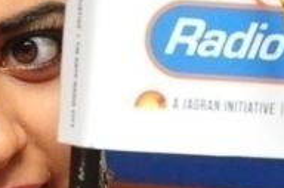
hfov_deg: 4.9
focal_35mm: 422
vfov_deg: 3.2
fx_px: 3322
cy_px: 275
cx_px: 86
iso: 1600
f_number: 7.1
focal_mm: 45
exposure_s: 1/125
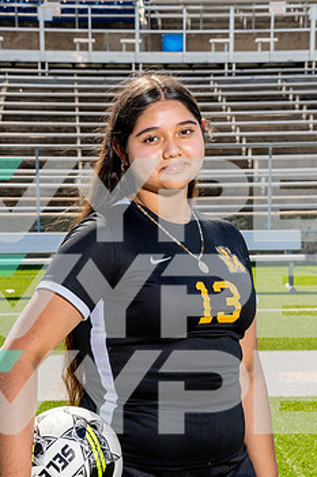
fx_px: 1190
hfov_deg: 15.2
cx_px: 146
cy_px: 297
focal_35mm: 90
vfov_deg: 22.6
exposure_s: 1/250
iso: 320
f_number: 11
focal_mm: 70
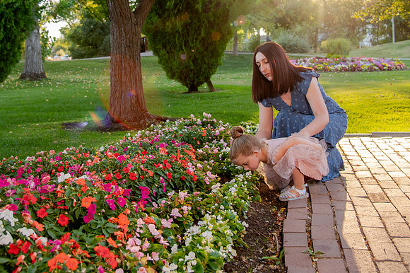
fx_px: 566
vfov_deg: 26.5
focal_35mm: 50
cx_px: 204
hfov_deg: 39.8
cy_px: 47
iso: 640
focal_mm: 30
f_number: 4
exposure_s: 1/400
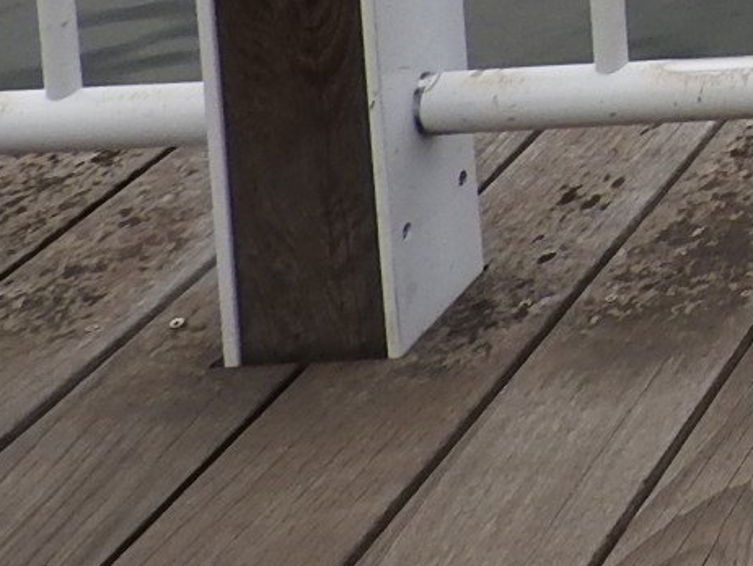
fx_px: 2568
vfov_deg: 10.8
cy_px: -778
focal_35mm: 118
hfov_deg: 12.9
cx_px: 1778
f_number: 3.3
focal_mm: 4.3
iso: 100
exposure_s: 1/320
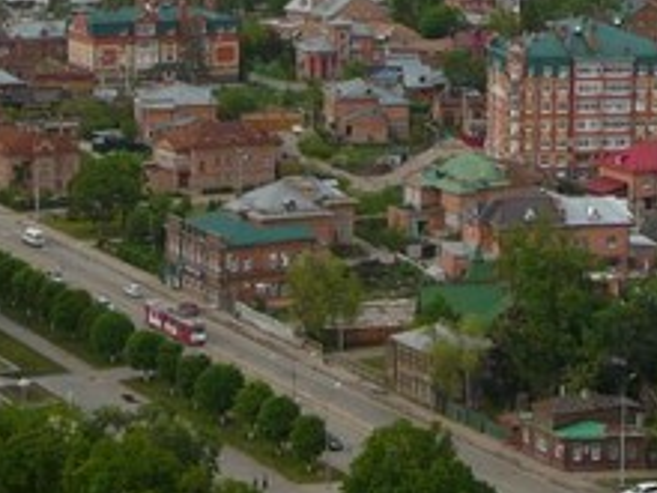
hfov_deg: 15.2
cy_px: -66
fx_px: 2429
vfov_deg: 11.4
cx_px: 576
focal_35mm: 128
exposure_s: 1/400
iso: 80
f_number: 3.3
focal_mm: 7
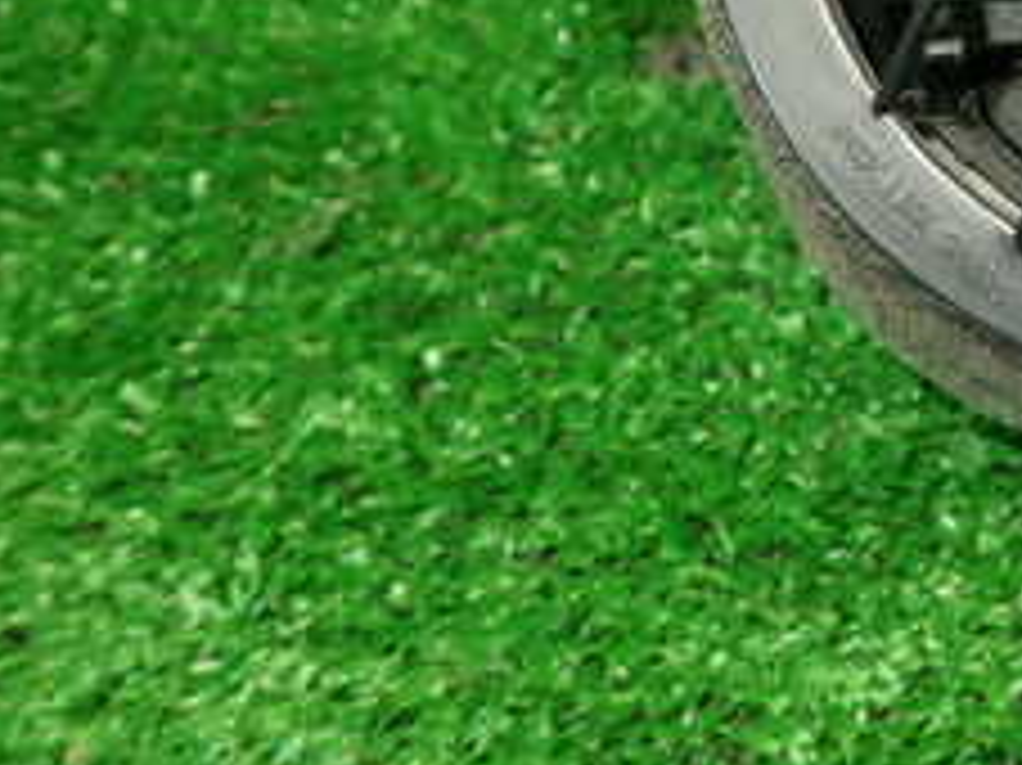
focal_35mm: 66
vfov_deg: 20.7
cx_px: 1261
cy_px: -158
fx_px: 1948
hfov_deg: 25.9
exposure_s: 1/50
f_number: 2
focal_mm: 4.5
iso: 200
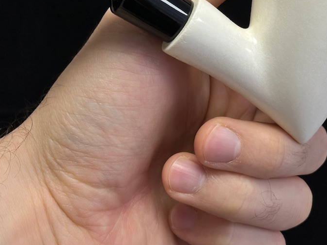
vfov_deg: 16.0
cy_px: 17
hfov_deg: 21.5
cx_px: 194
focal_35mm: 91
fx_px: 859
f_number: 1.78
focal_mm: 6.86
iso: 64
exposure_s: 1/264
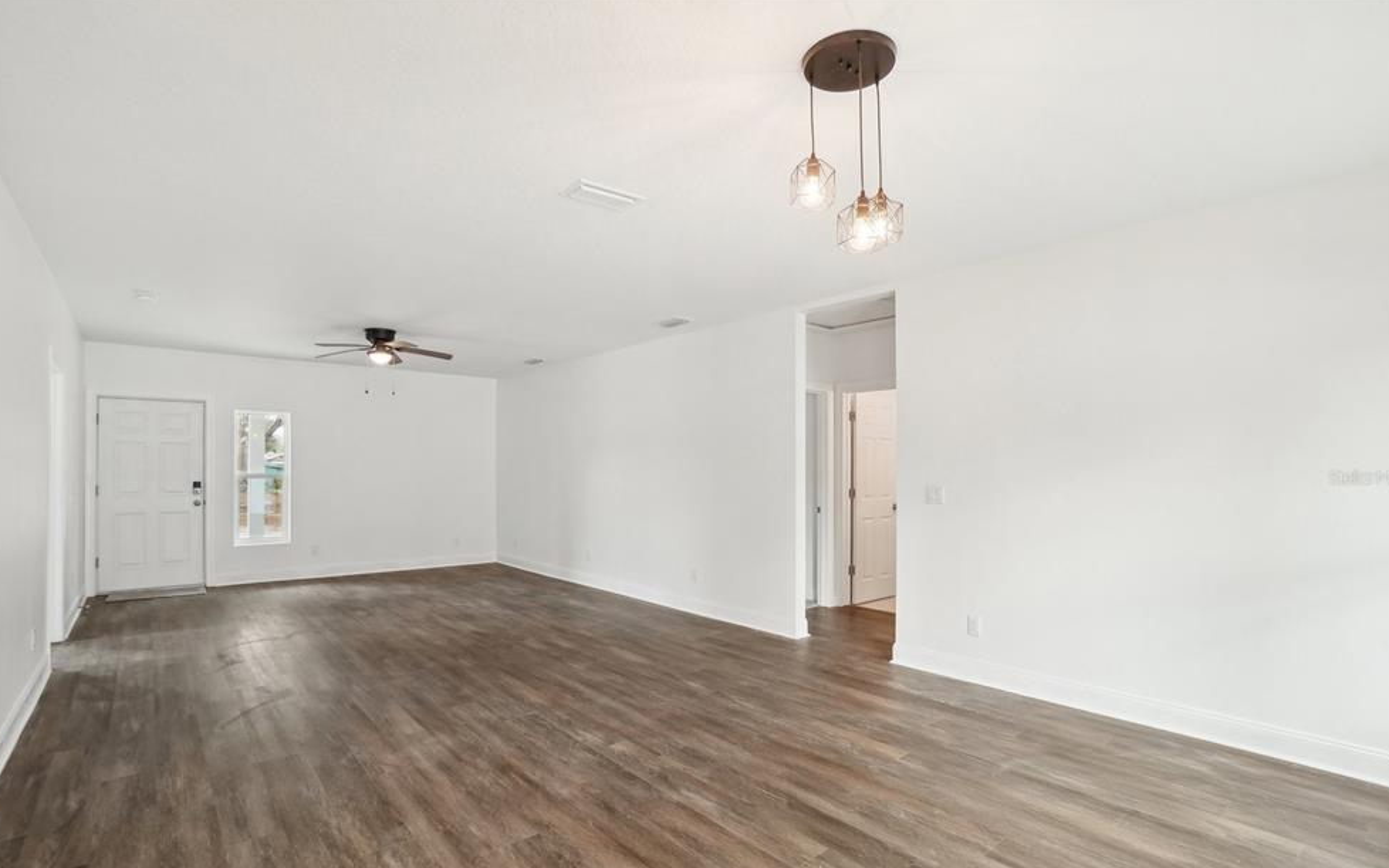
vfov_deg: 71.1
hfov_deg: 97.8
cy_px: 477
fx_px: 606
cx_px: 683
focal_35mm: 16
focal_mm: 10
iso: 400
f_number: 8
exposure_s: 1/40
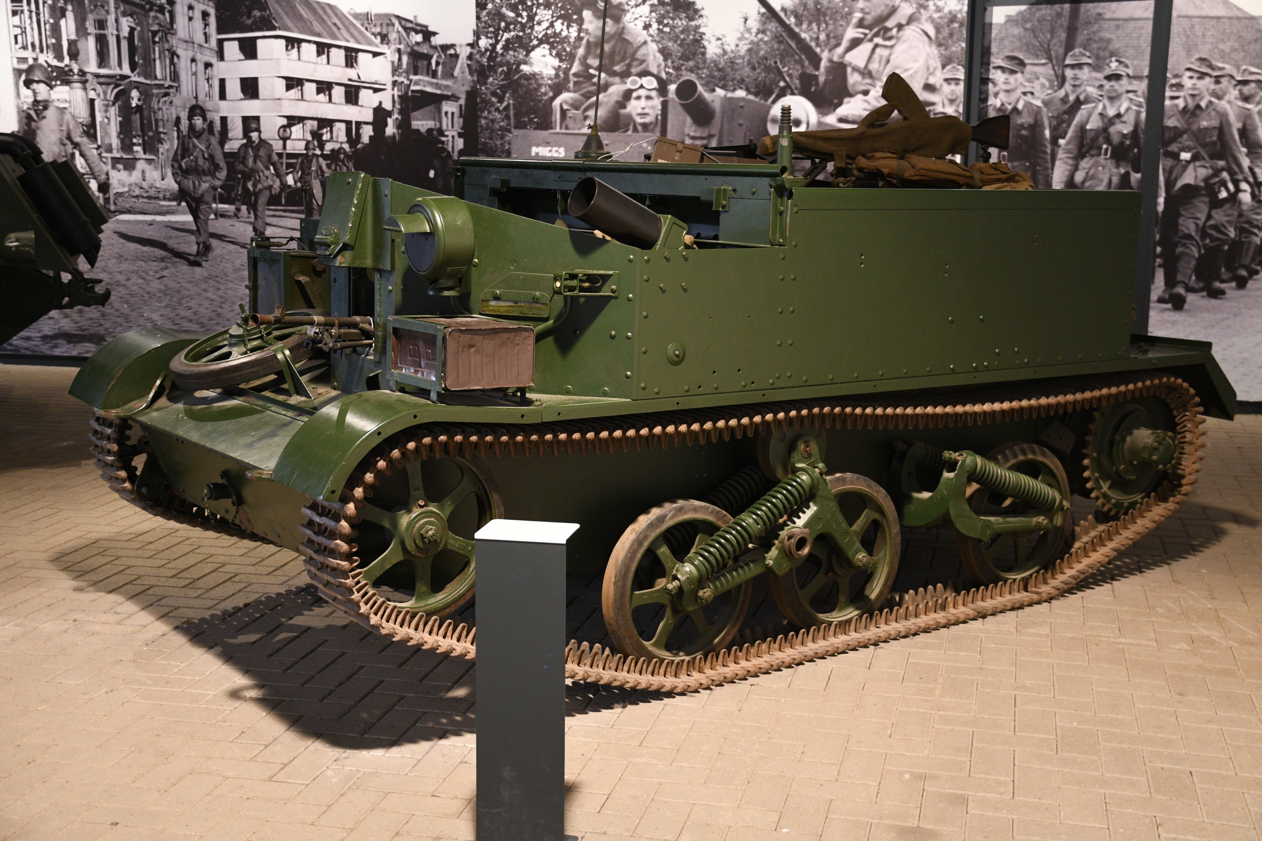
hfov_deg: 42.7
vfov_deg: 29.2
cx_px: 631
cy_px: 420
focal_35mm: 46
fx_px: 1612
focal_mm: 31
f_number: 3.2
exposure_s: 1/13
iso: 1250
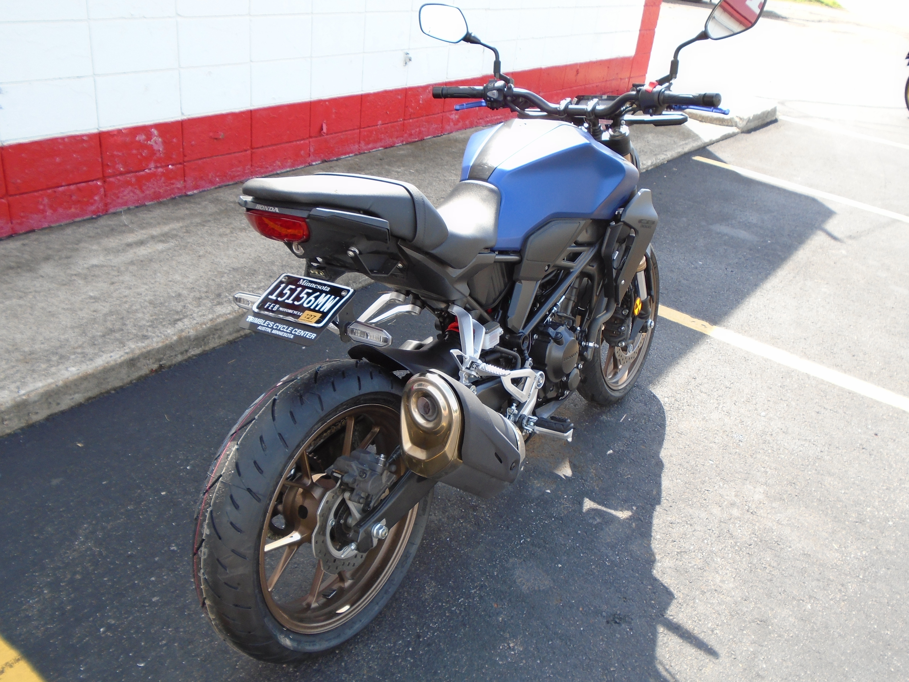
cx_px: 454
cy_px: 341
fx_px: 814
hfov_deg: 58.4
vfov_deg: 45.4
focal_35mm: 31
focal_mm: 5.5
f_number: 3.5
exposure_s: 1/200
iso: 100
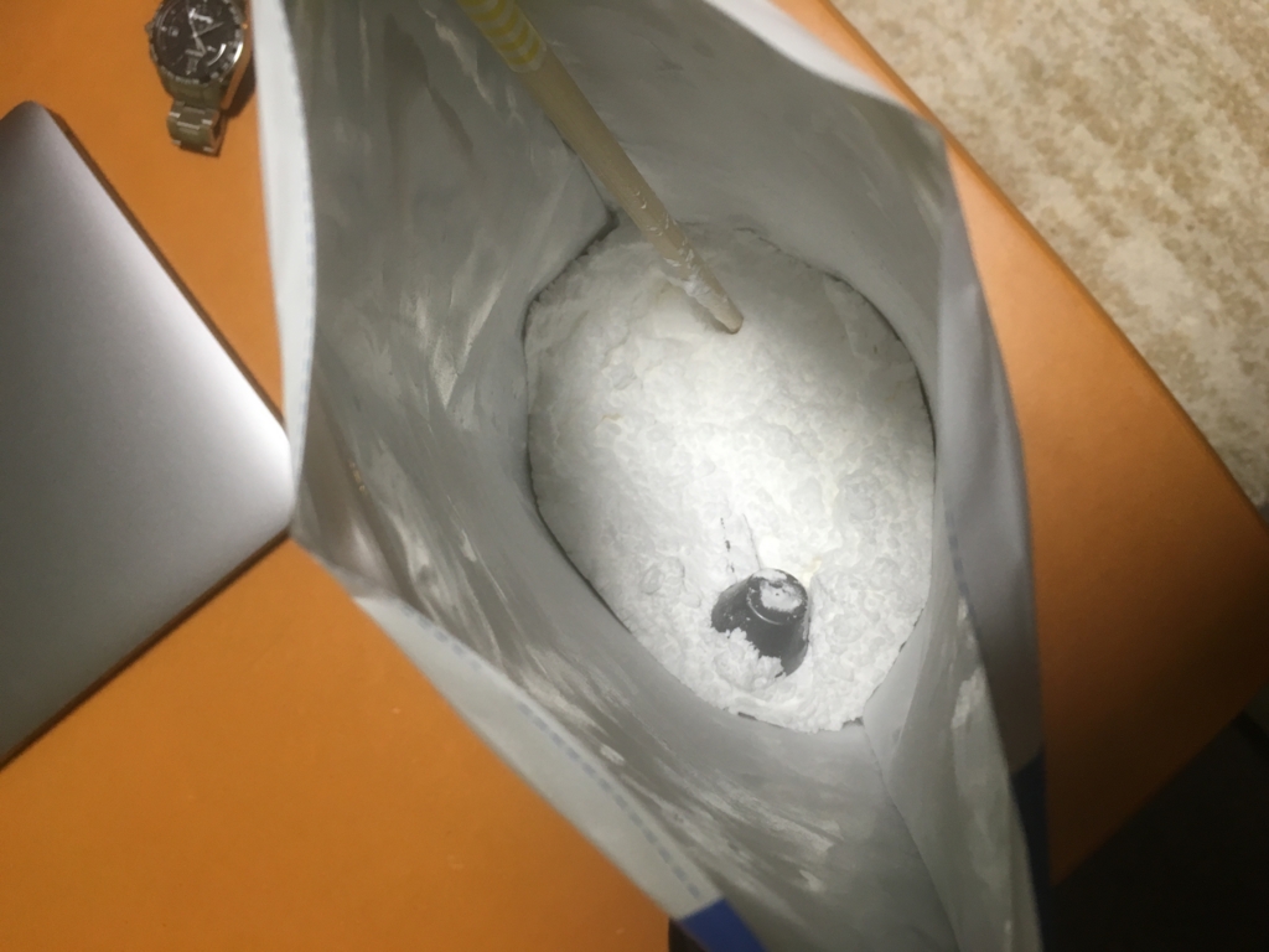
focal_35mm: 29
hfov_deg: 61.7
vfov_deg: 48.2
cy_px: 476
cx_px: 634
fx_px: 1063
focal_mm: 4.15
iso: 80
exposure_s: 1/30
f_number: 2.2
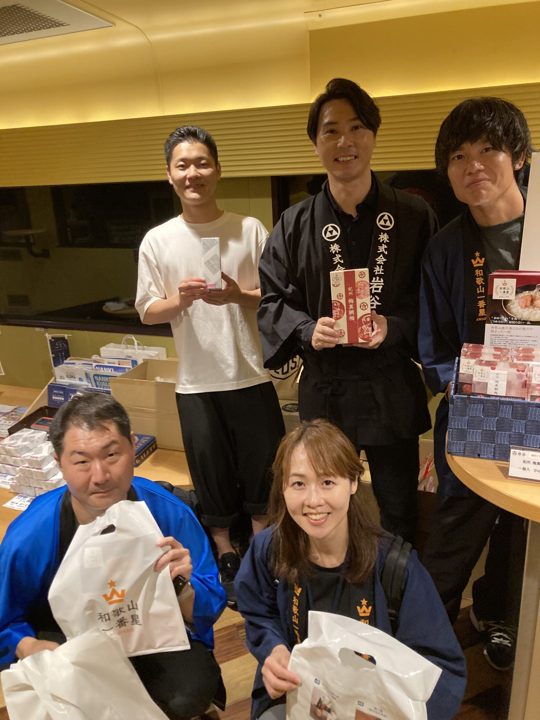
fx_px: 582
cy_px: 360
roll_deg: +2.5
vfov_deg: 63.4
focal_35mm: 28
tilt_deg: -16.9
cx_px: 270
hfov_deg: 49.7
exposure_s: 1/40
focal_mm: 3.99
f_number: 1.8
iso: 250
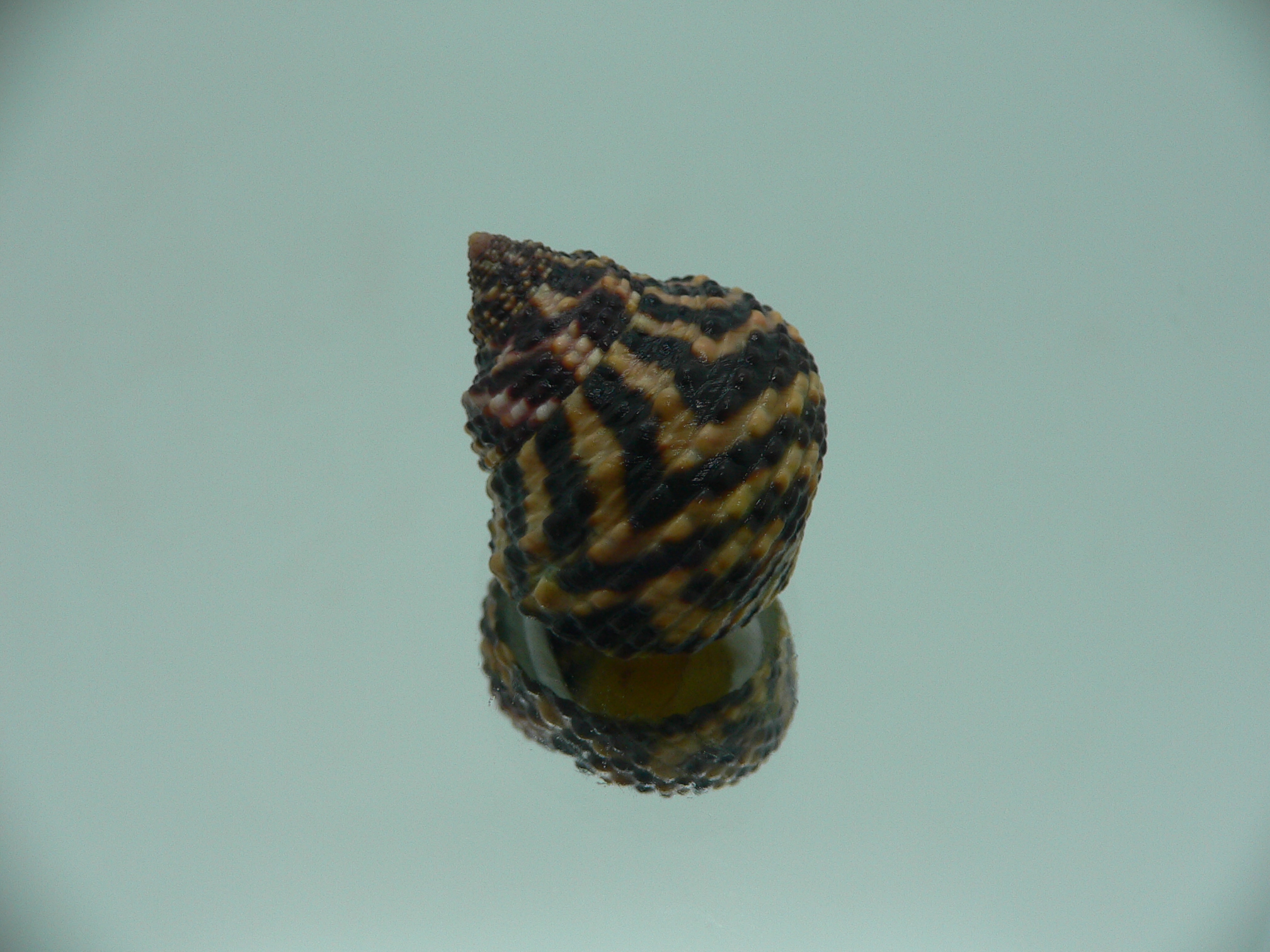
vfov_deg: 40.7
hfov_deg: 52.6
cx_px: 635
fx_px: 1284
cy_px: 476
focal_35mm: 35
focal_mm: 4.6
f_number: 2.8
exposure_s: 1/60
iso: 80
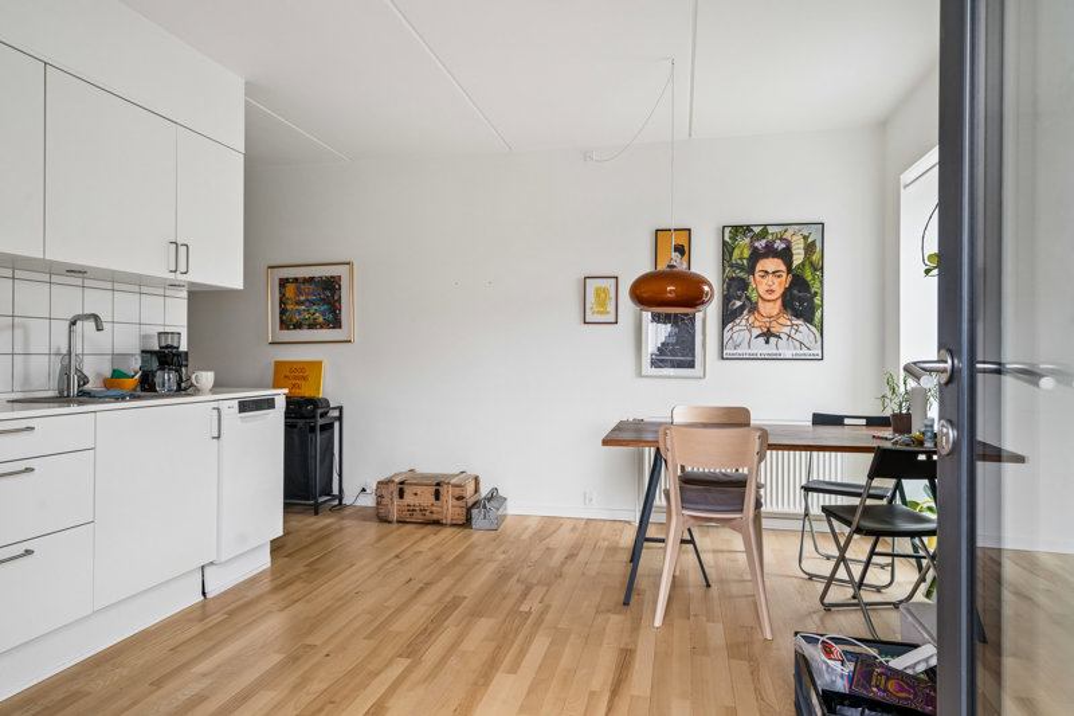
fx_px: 597
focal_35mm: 20
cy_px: 358
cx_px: 537
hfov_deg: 84.0
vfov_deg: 61.9
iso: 800
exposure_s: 1/15
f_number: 7.1
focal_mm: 20
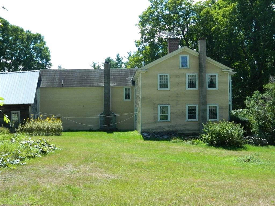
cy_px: 103
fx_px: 373
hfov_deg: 40.4
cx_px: 138
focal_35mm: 47
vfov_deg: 30.9
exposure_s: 1/250
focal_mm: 8.4
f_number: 10.2
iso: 400
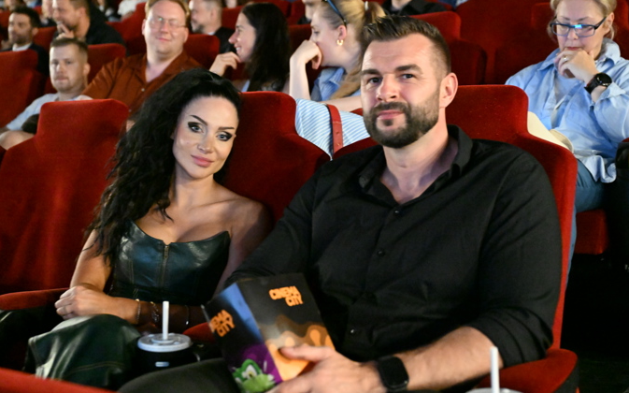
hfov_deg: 43.5
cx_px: 321
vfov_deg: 28.0
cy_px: 187
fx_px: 788
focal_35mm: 46
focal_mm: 44
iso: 20000
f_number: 3.5
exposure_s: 1/40
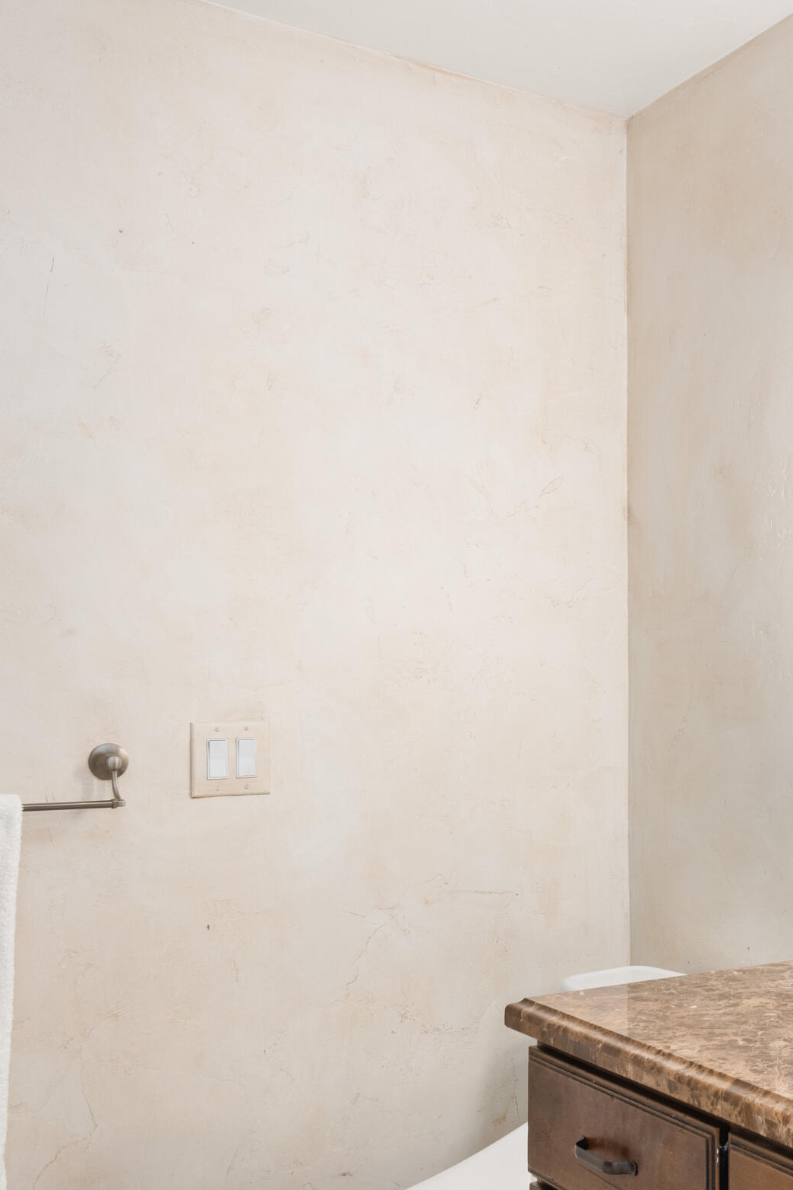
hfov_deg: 27.6
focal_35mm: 46
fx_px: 1520
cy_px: 683
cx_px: 782
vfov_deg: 42.6
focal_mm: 24
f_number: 7.1
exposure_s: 1/4
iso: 500
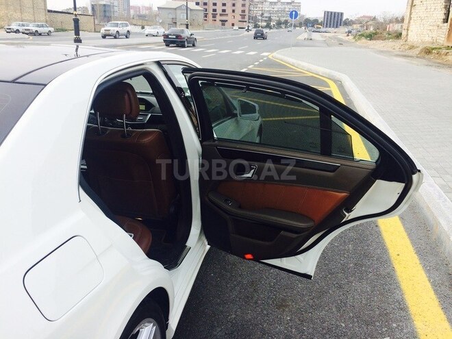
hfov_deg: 61.7
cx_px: 226
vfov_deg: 48.2
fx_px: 379
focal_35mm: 29
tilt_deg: -18.7
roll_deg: -0.2
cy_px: 170
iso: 32
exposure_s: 1/461
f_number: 2.2
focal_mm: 4.15
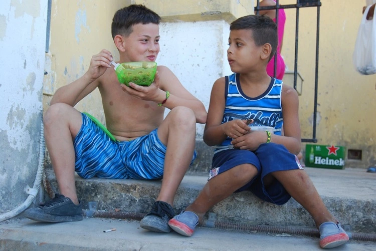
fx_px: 533
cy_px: 126
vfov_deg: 26.5
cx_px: 188
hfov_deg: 38.9
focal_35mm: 51
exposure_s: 1/100
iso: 200
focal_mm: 34
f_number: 5
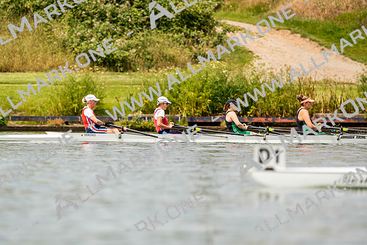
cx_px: 184
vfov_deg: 3.0
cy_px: 122
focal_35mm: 459
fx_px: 4680
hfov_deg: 4.5
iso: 200
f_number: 6.3
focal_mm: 459
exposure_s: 1/2000
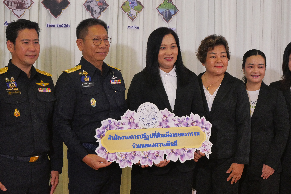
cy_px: 97
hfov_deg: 22.4
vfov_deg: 15.0
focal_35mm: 91
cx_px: 146
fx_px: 736
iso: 3200
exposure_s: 1/320
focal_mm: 44
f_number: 7.1
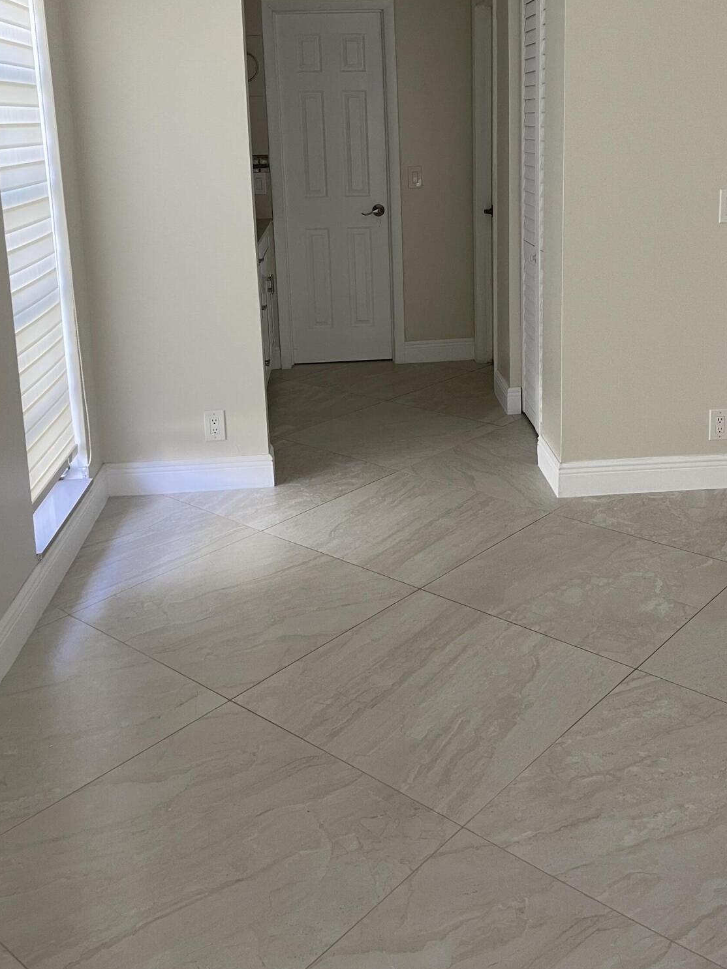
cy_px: 326
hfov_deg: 40.5
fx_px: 980
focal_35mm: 35
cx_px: 444
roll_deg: +1.0
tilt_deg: -12.5
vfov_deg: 51.7
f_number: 1.6
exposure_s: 1/66
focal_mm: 5.1
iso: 125
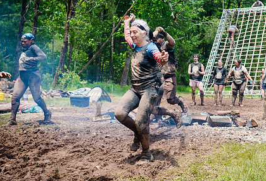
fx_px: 410
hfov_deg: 35.8
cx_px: 168
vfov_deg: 25.0
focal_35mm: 55
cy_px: 83
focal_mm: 35
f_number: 4
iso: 250
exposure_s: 1/1250
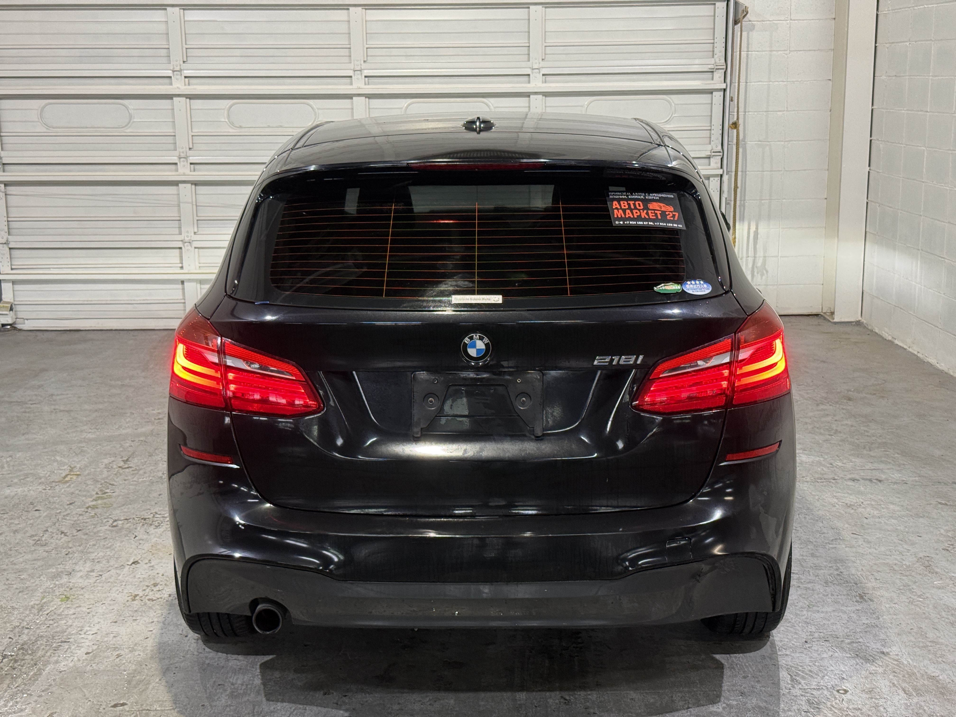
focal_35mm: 48
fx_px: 1326
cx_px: 478
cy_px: 358
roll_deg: -0.5
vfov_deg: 30.3
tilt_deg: -12.3
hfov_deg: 39.7
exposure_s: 1/60
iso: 160
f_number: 1.78
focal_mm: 6.76
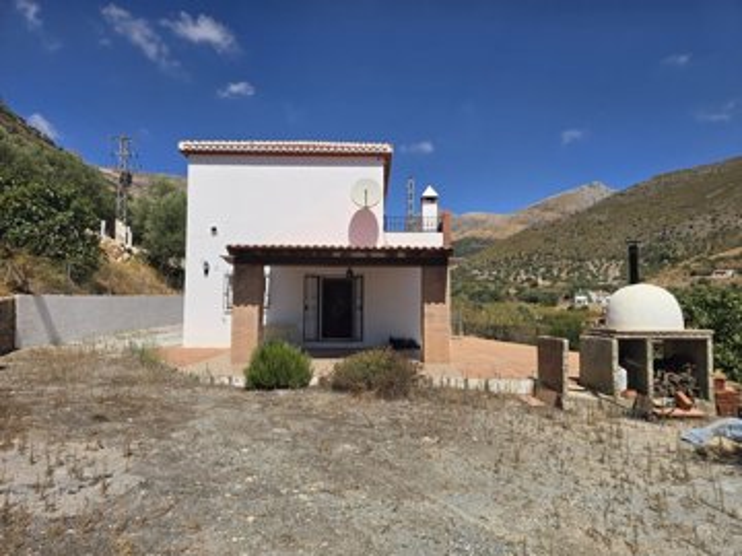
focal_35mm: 23
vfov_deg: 58.9
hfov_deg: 73.9
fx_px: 493
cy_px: 278
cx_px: 371
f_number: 1.7
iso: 12
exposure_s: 1/1533
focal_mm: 6.3
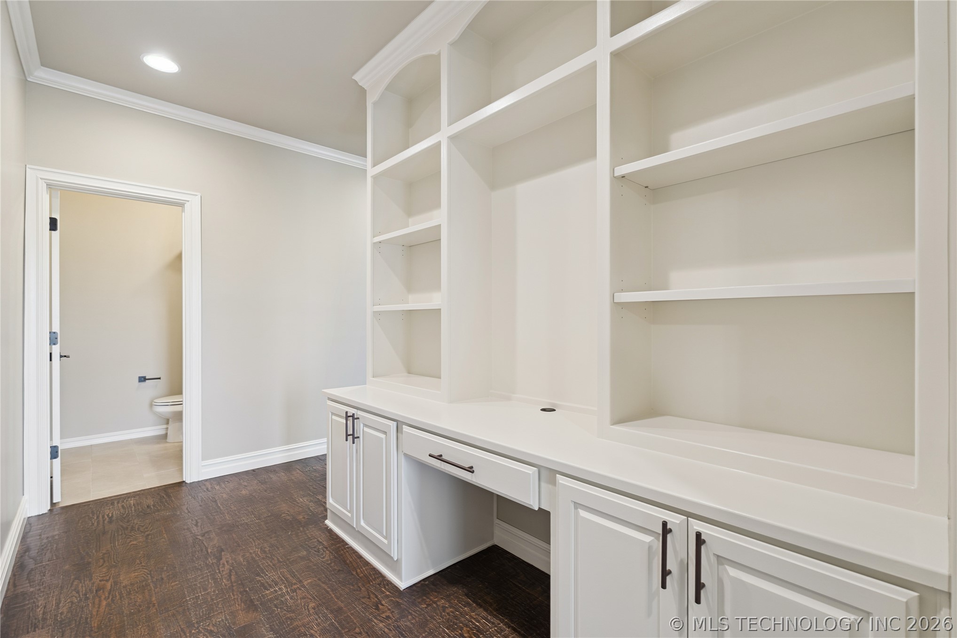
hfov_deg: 96.7
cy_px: 319
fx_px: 425
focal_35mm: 16
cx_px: 478
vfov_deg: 73.7
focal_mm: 16
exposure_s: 1/30
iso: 200
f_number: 5.6
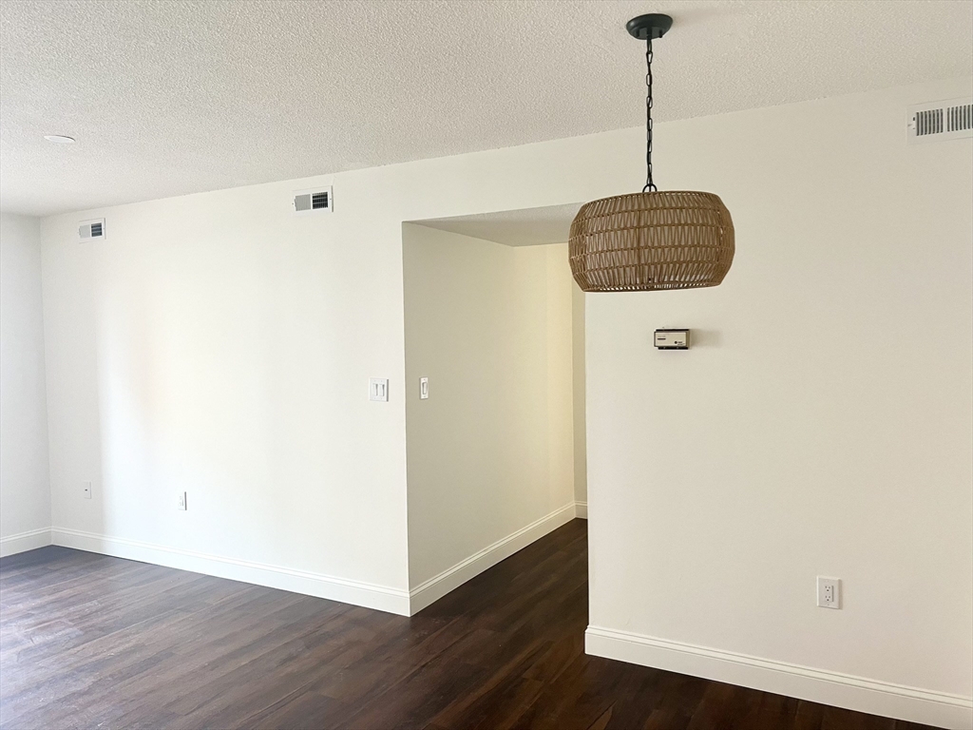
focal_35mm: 26
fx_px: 731
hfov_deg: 67.3
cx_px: 486
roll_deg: +0.6
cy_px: 365
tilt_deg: -3.1
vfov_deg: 53.1
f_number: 1.5
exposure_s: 1/60
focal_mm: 5.7
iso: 80
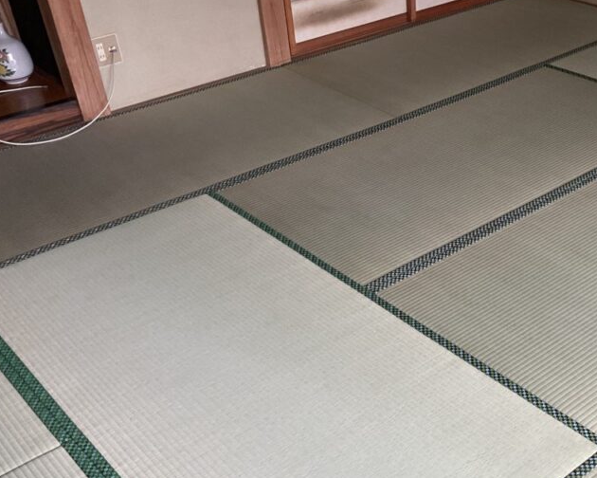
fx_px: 813
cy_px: 354
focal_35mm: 46
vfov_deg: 32.2
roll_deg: +0.9
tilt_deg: -38.8
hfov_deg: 39.2
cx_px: 448
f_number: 1.8
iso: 64
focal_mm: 3
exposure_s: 1/50
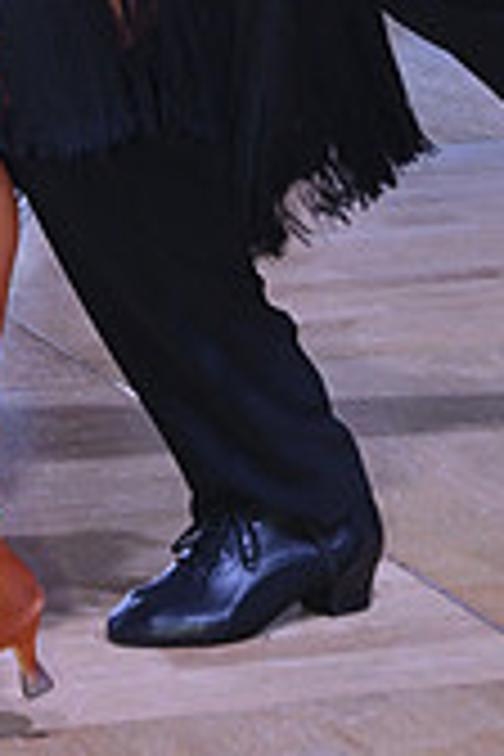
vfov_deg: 8.3
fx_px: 5061
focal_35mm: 241
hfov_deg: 5.7
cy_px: -459
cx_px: 56
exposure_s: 1/200
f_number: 14
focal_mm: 70
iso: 1250
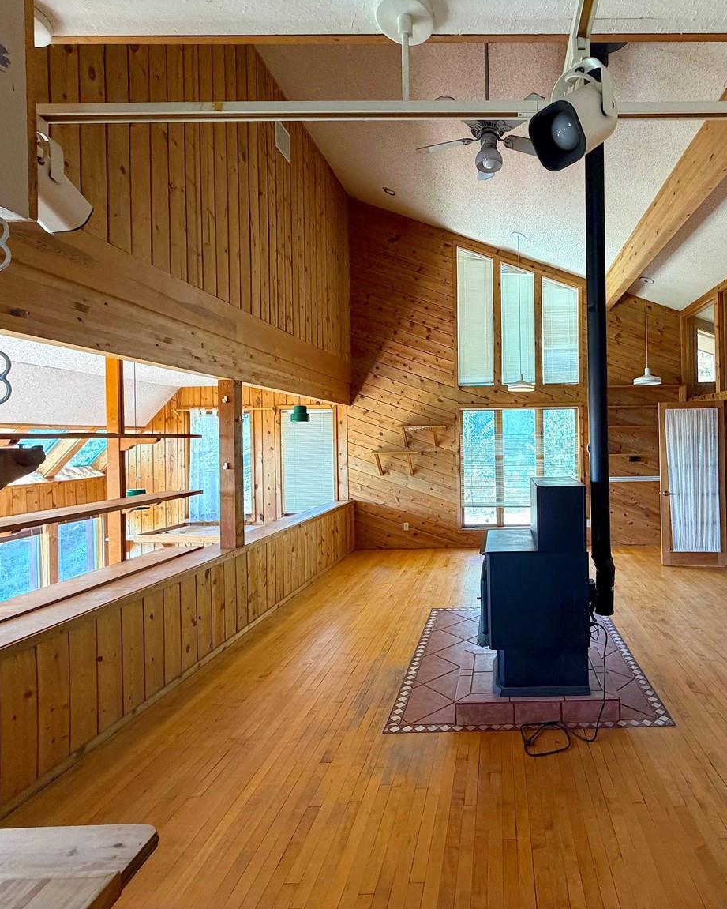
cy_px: 438
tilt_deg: +0.4
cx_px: 508
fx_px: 511
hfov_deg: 68.0
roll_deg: +1.0
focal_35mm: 19
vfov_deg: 83.2
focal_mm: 2.22
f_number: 2.2
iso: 320
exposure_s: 1/91
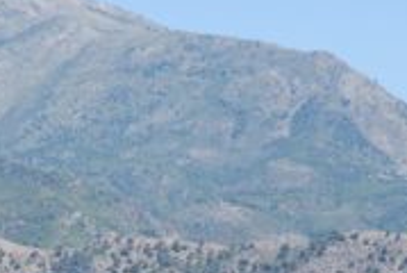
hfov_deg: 7.0
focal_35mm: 294
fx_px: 3329
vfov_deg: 4.7
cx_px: 118
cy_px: 210
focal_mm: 70
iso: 200
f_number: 10
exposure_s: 1/250
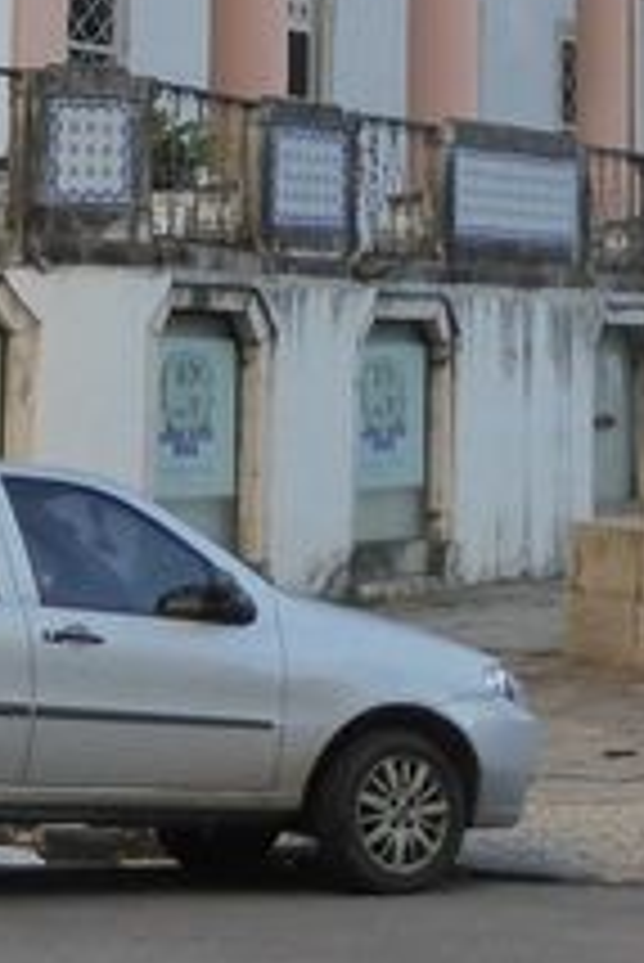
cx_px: 189
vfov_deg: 14.9
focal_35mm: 132
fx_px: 3536
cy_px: -234
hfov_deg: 10.4
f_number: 3.6
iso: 160
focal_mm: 5.8
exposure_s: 1/320
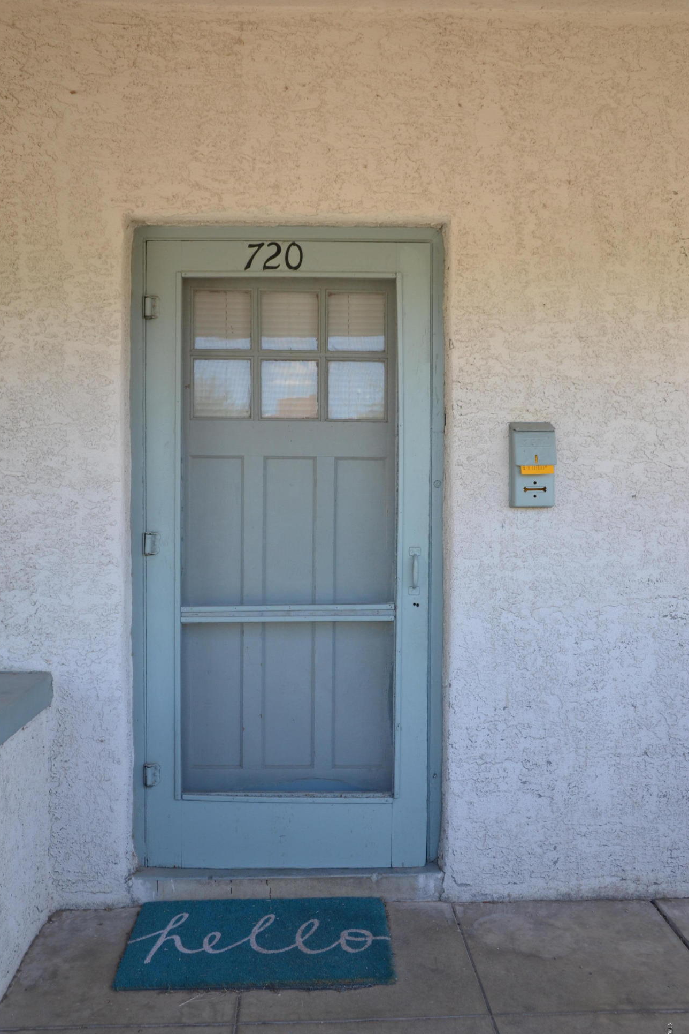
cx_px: 338
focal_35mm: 31
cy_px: 522
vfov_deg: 60.3
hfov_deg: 42.3
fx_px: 890
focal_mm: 20
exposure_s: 1/250
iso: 400
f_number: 5.6
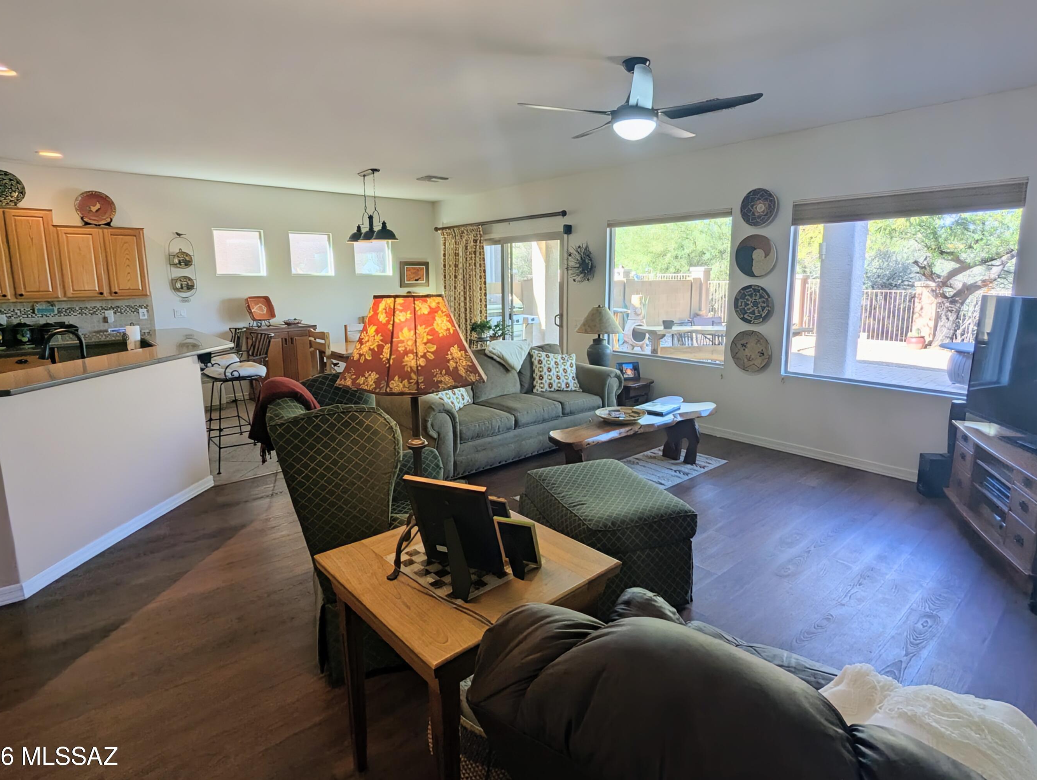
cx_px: 523
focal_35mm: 18
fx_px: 540
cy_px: 358
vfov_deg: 71.6
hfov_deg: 87.7
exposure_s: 1/237
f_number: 2.2
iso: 41
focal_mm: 2.35
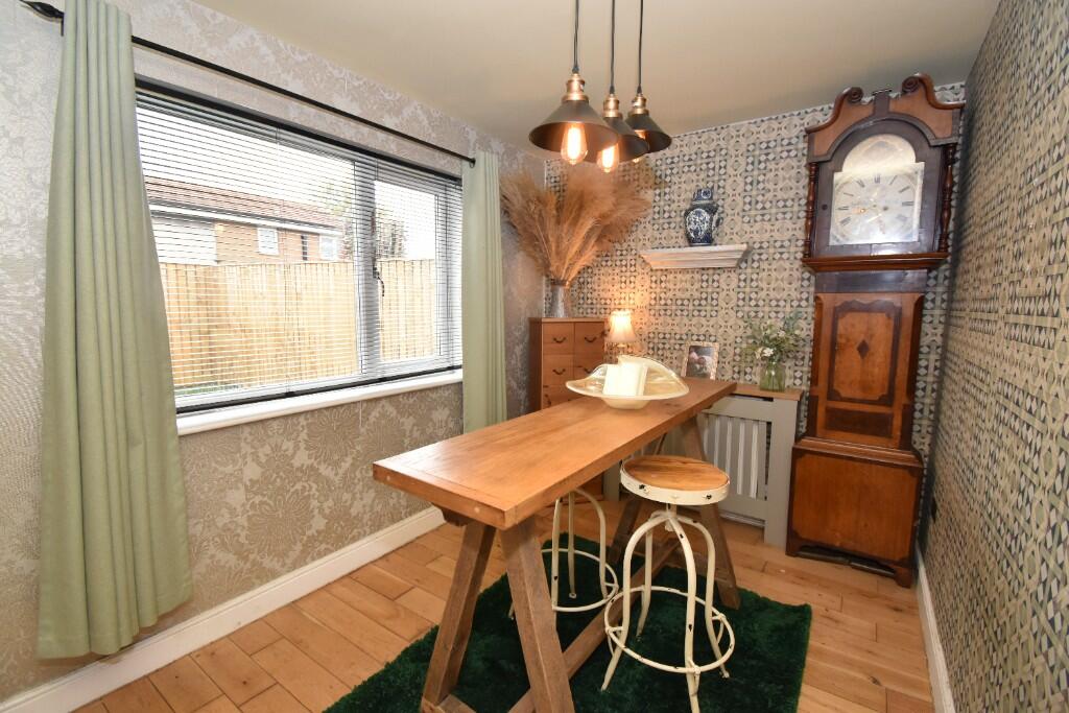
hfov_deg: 100.4
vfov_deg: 77.3
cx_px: 534
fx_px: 445
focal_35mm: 15
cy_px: 356
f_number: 4.5
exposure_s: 1/125
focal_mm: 10
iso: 800
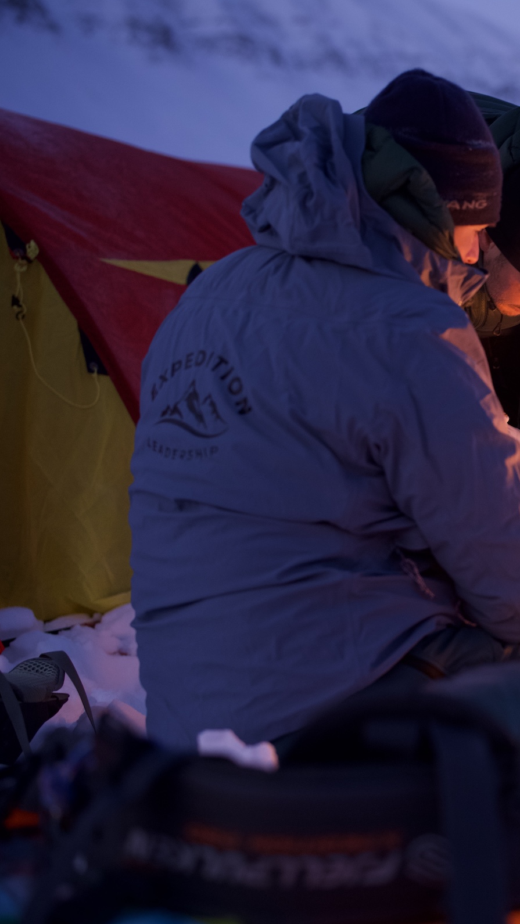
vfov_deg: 26.8
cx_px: 688
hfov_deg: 14.6
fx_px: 1936
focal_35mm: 79
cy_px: 460
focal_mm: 50
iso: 1000
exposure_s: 1/160
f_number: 2.2
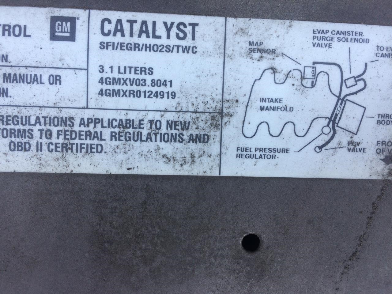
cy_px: 147
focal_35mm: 29
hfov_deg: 61.7
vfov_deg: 48.2
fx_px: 328
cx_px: 196
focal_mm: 4.15
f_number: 2.2
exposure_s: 1/547
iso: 32
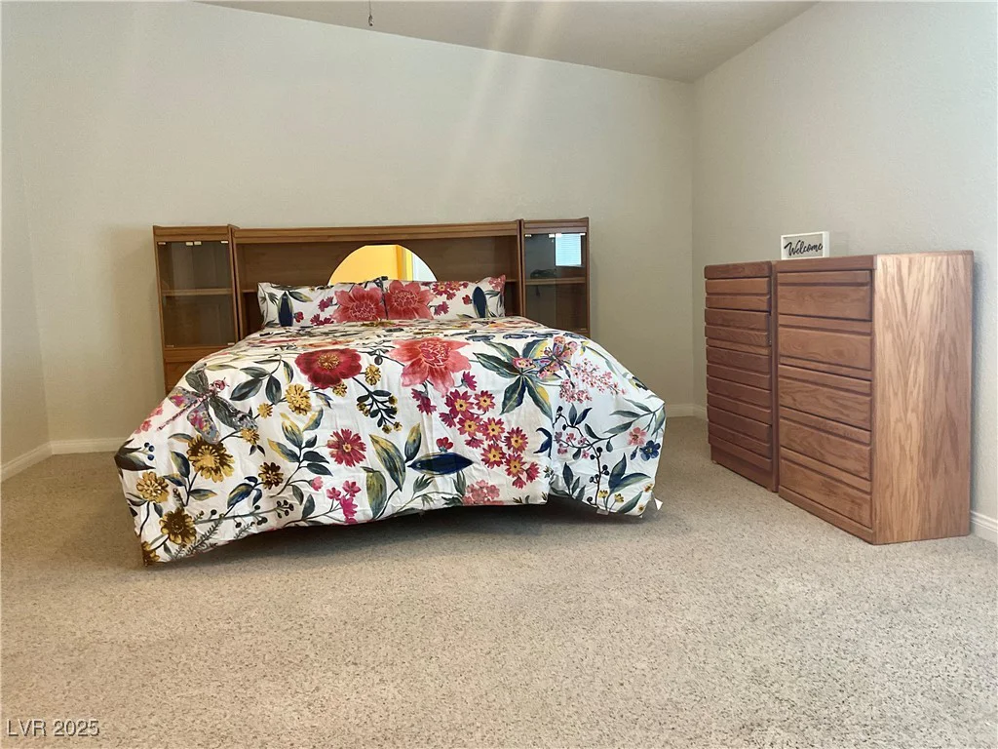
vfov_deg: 48.2
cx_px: 499
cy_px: 374
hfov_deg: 61.7
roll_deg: +0.4
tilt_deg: -9.6
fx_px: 836
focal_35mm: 29
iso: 125
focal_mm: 3
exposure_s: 1/60
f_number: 1.8
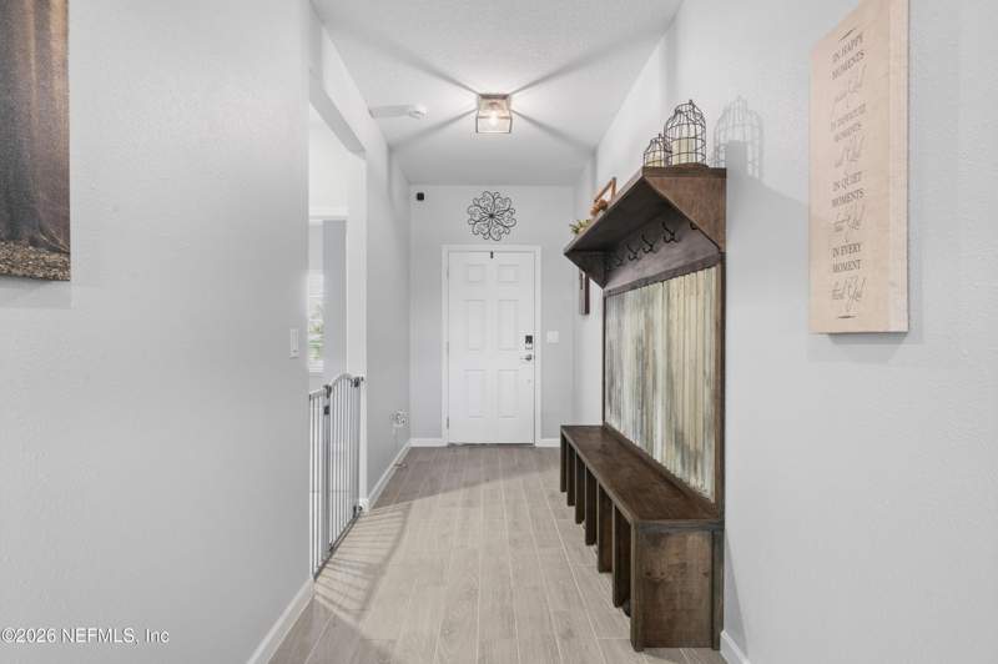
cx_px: 499
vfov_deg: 68.8
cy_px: 332
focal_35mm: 18
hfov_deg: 91.7
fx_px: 485
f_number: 11
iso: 200
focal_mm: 17.5
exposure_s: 8
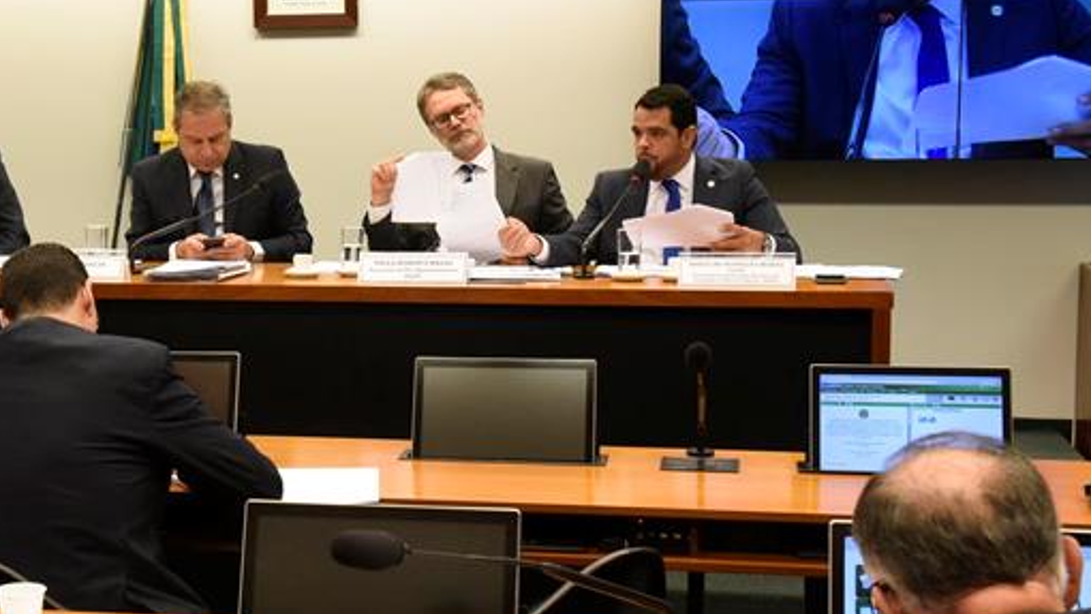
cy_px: 322
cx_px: 304
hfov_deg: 30.2
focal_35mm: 69
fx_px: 1996
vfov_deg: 17.5
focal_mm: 42
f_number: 10
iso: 5600
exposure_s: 1/160
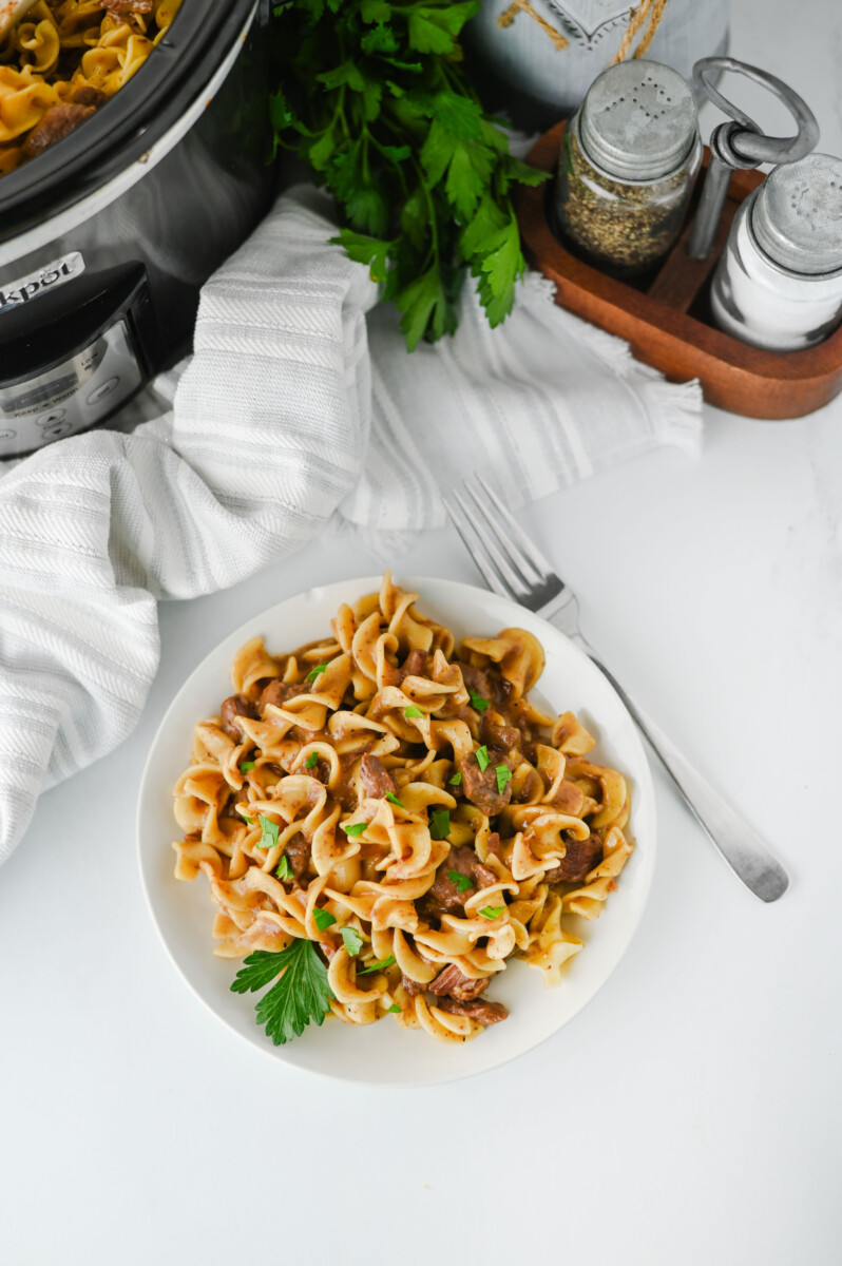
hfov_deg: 26.9
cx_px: 421
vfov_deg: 39.6
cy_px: 633
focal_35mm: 50
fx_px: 1757
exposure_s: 1/250
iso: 280
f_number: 3.2
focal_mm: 50
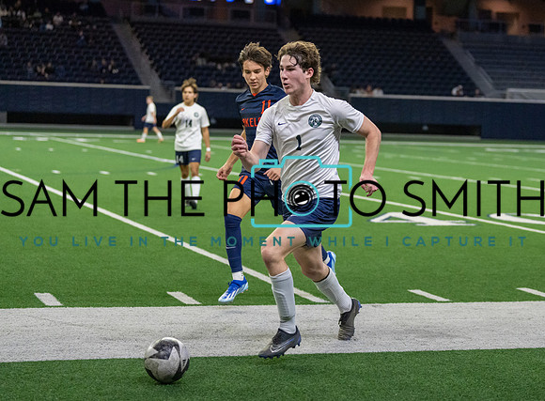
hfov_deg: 22.4
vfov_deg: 16.7
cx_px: 336
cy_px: 207
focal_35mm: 88
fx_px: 1370
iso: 5000
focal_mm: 70
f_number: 2.8
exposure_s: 1/1250
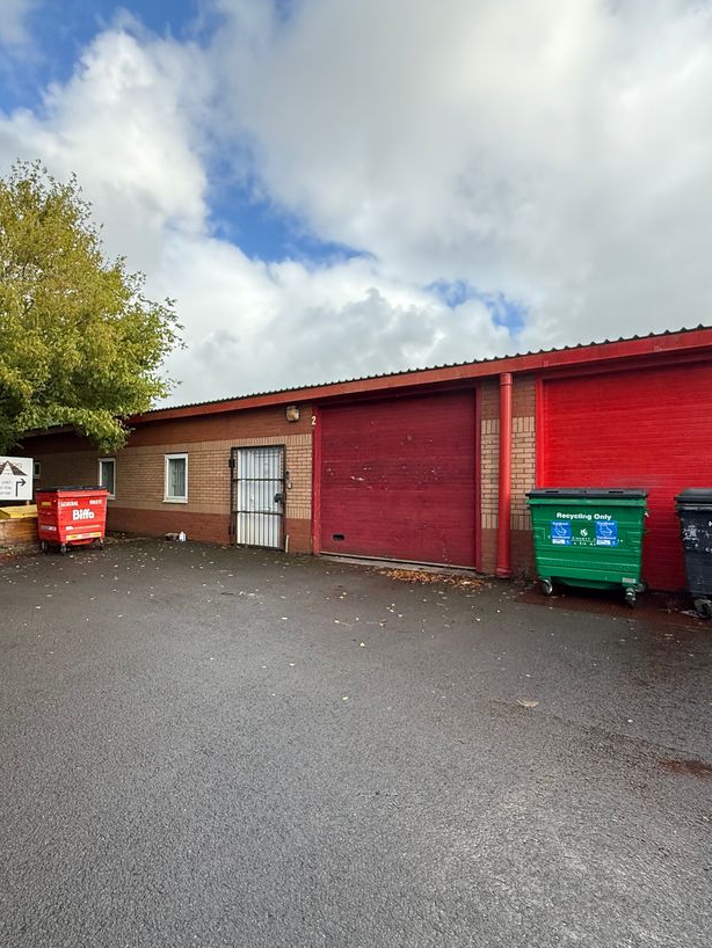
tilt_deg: +2.3
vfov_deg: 84.6
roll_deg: -0.9
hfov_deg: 67.5
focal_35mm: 19
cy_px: 475
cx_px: 261
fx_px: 521
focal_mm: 2.22
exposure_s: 1/672
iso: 64
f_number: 2.2
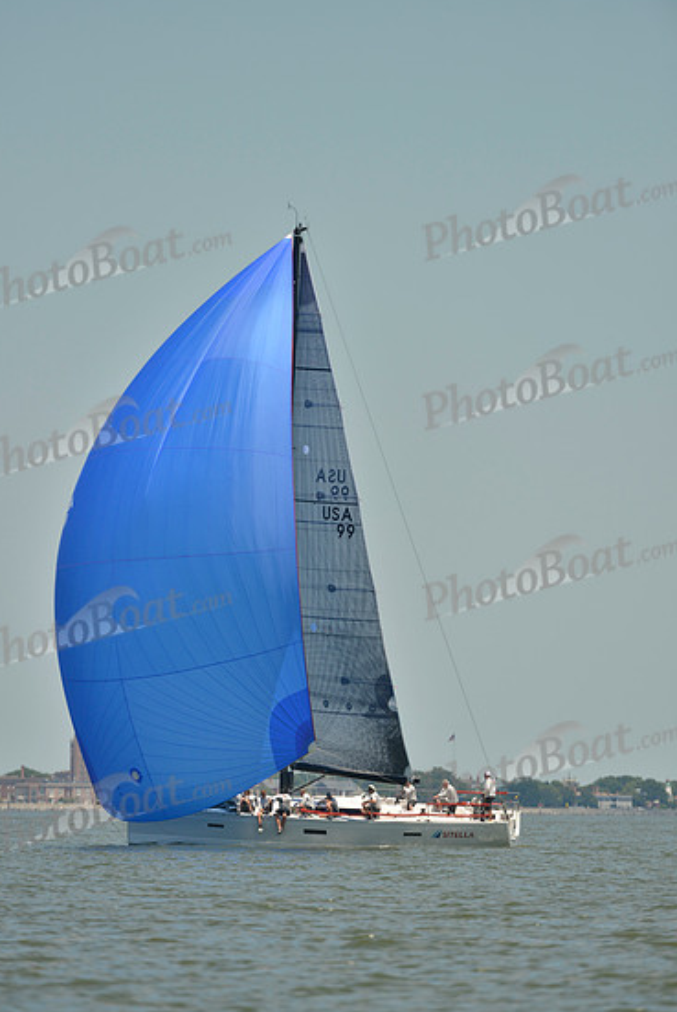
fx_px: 11824
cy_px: 504
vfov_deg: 4.9
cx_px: 327
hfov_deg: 3.3
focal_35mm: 420
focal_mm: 400
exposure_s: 1/1600
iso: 200
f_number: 5.6
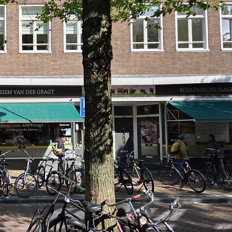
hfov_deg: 39.0
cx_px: 12
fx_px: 296
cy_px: 117
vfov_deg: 42.8
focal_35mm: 39
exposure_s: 1/3134
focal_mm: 5.4
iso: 80
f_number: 1.8
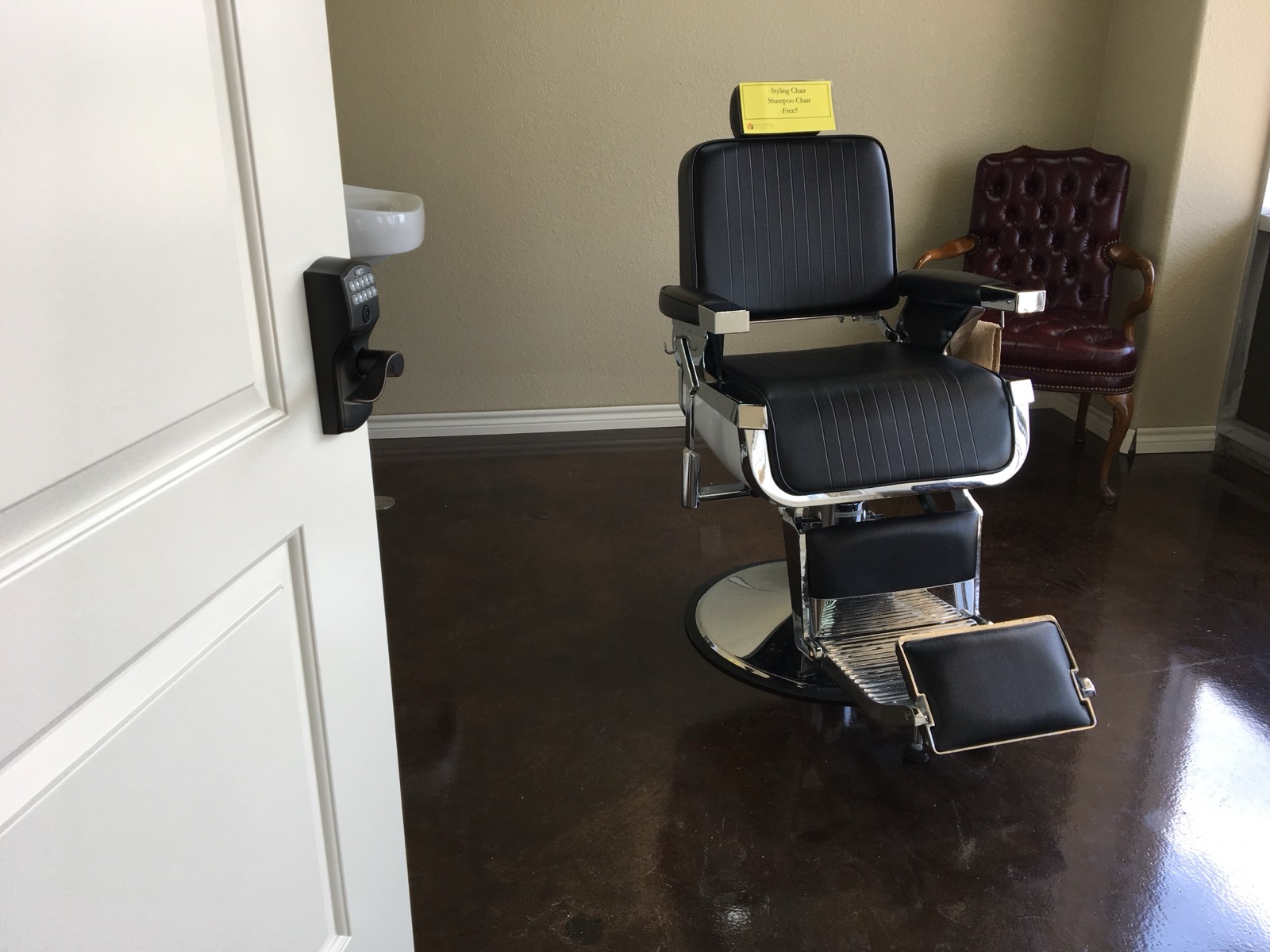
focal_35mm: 29
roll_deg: +0.0
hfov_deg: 61.7
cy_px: 476
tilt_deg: -21.0
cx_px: 635
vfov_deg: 48.2
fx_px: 1064
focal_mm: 4.15
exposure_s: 1/120
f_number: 2.2
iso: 32
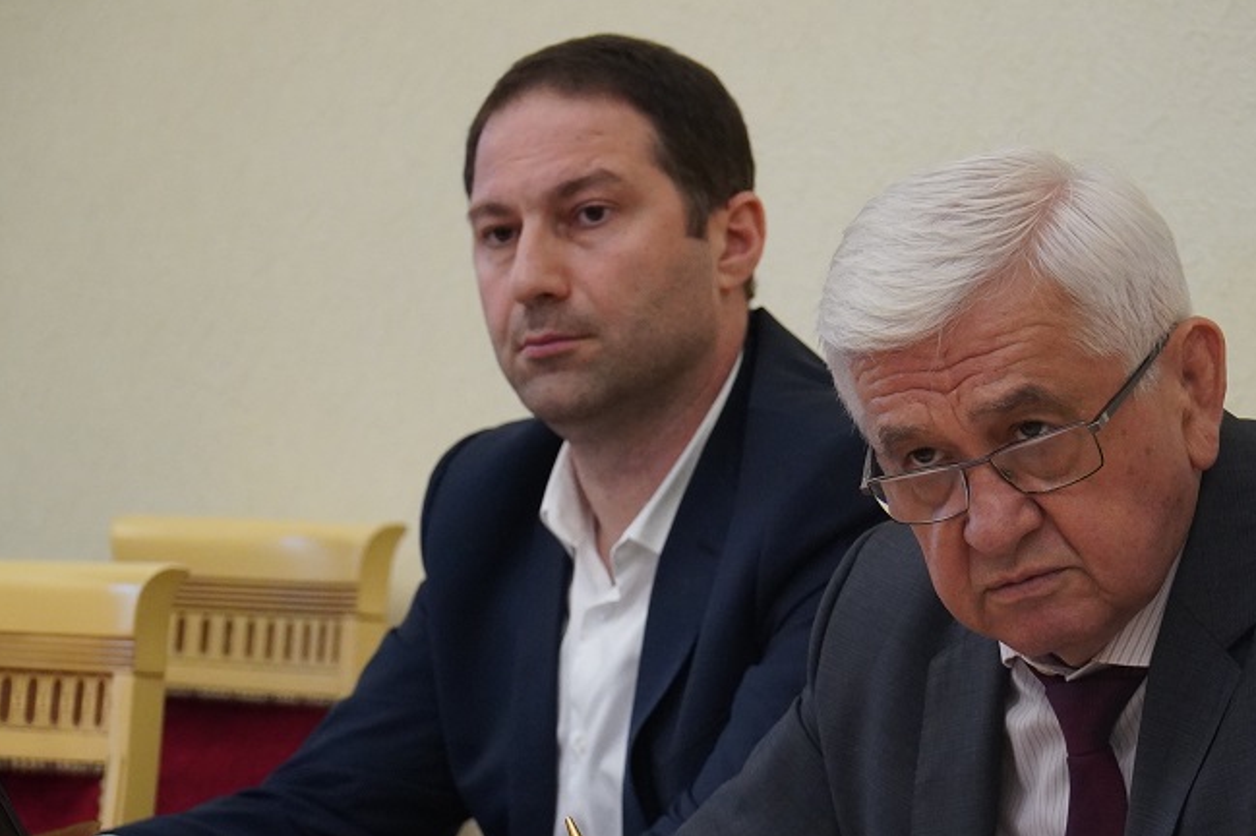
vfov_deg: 8.9
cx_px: 778
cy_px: 571
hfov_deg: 13.3
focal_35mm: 154
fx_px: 5370
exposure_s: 1/400
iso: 2500
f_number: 4
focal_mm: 74
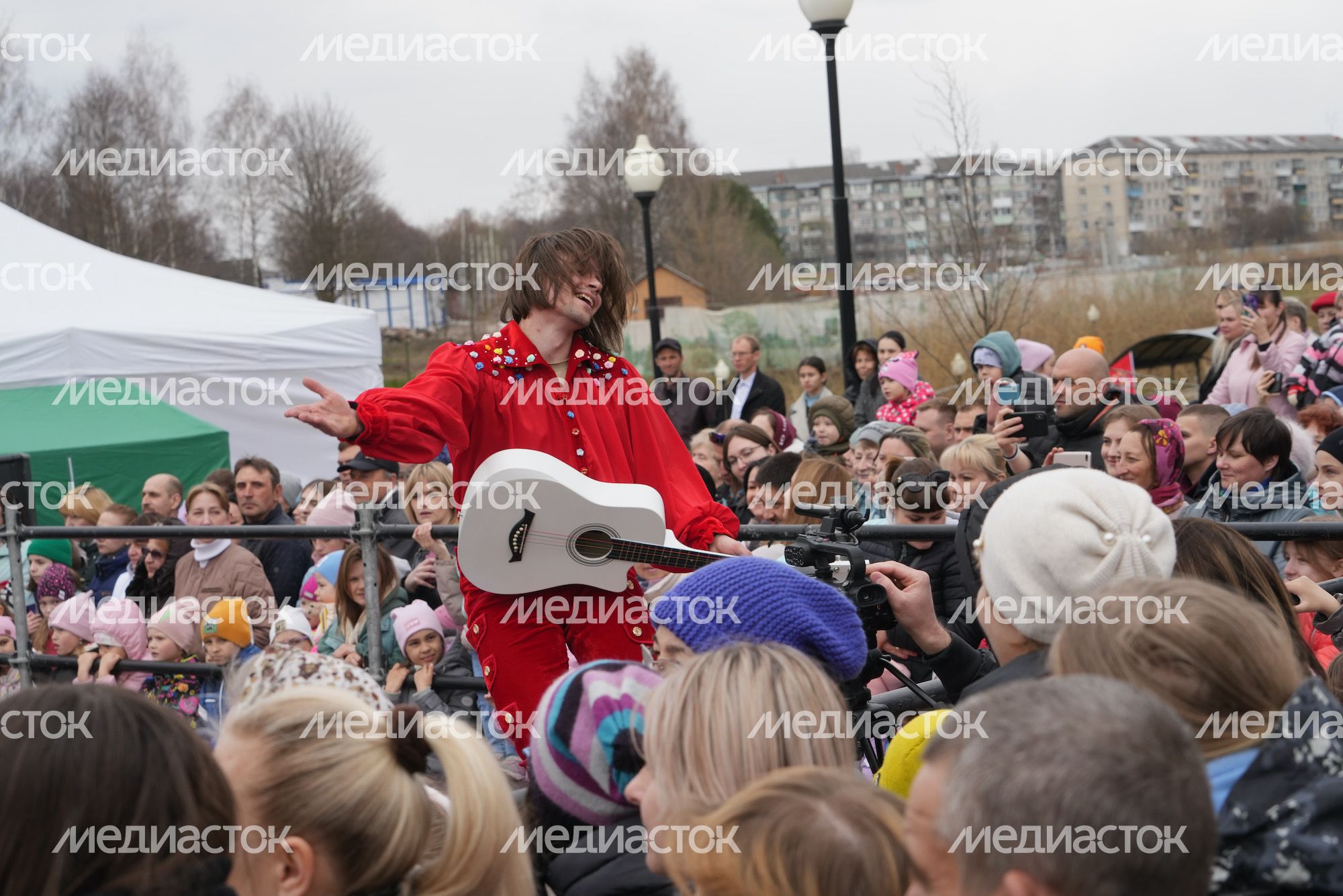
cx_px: 672
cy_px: 448
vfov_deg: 19.5
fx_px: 2612
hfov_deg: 28.8
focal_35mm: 70
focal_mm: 70
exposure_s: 1/500
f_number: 8
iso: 800
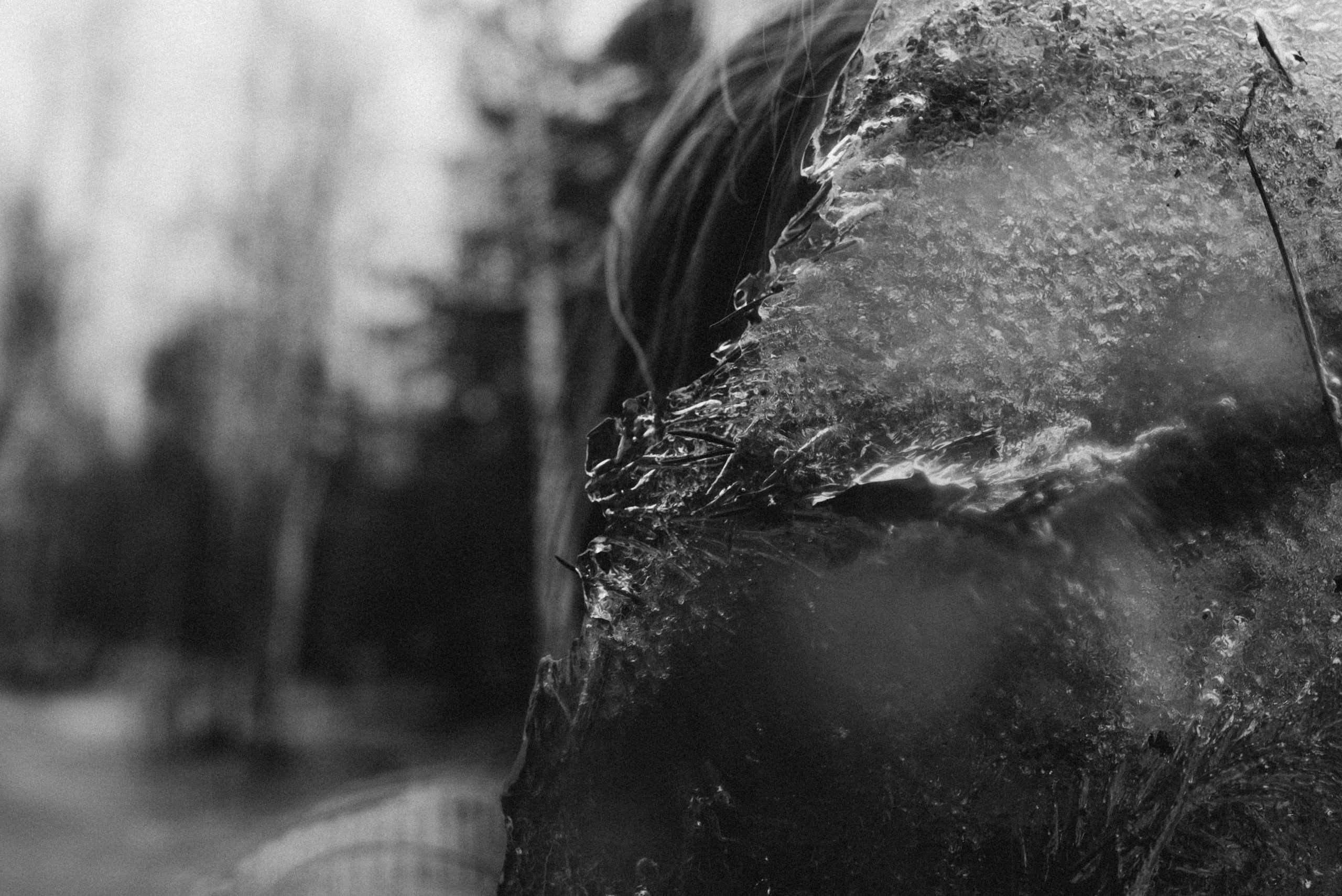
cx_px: 671
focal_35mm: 35
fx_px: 1305
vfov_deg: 37.9
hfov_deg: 54.4
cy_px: 448
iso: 250
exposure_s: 1/320
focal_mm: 35
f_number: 5.6
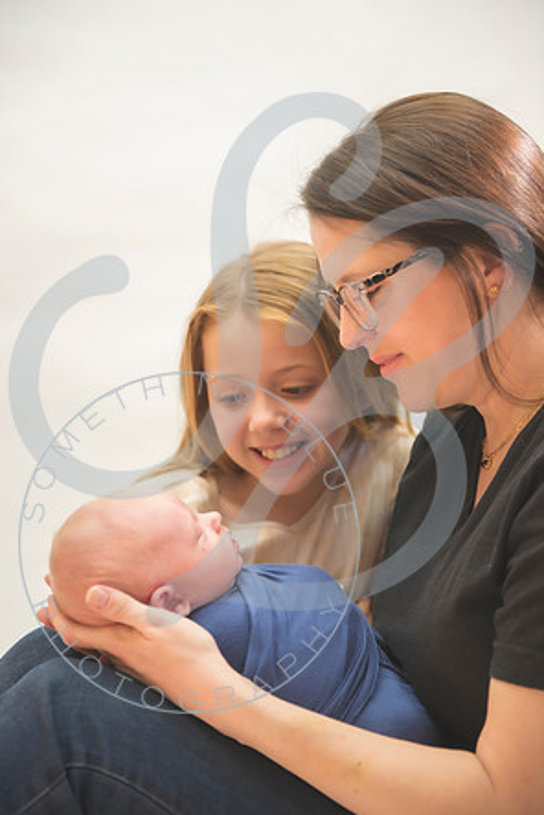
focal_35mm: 67
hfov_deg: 20.3
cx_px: 272
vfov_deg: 30.1
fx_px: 1516
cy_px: 403
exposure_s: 1/125
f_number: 2.8
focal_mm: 66
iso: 250
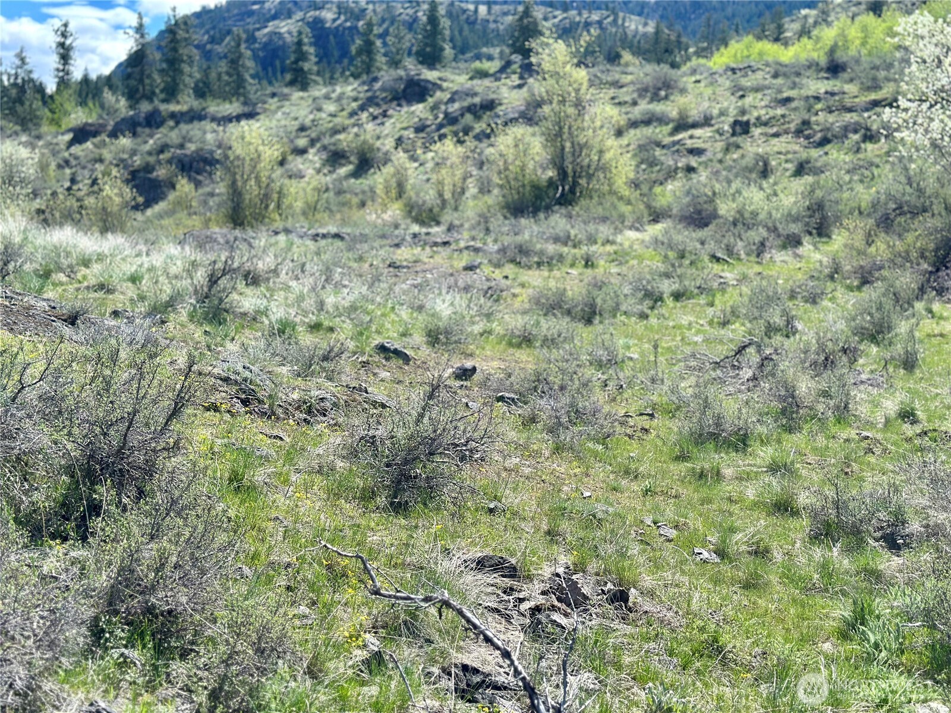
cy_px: 356
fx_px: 1319
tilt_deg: -4.2
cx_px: 476
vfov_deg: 30.3
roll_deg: -2.8
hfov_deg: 39.7
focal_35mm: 48
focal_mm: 6.86
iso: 80
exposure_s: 1/2809
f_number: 1.78
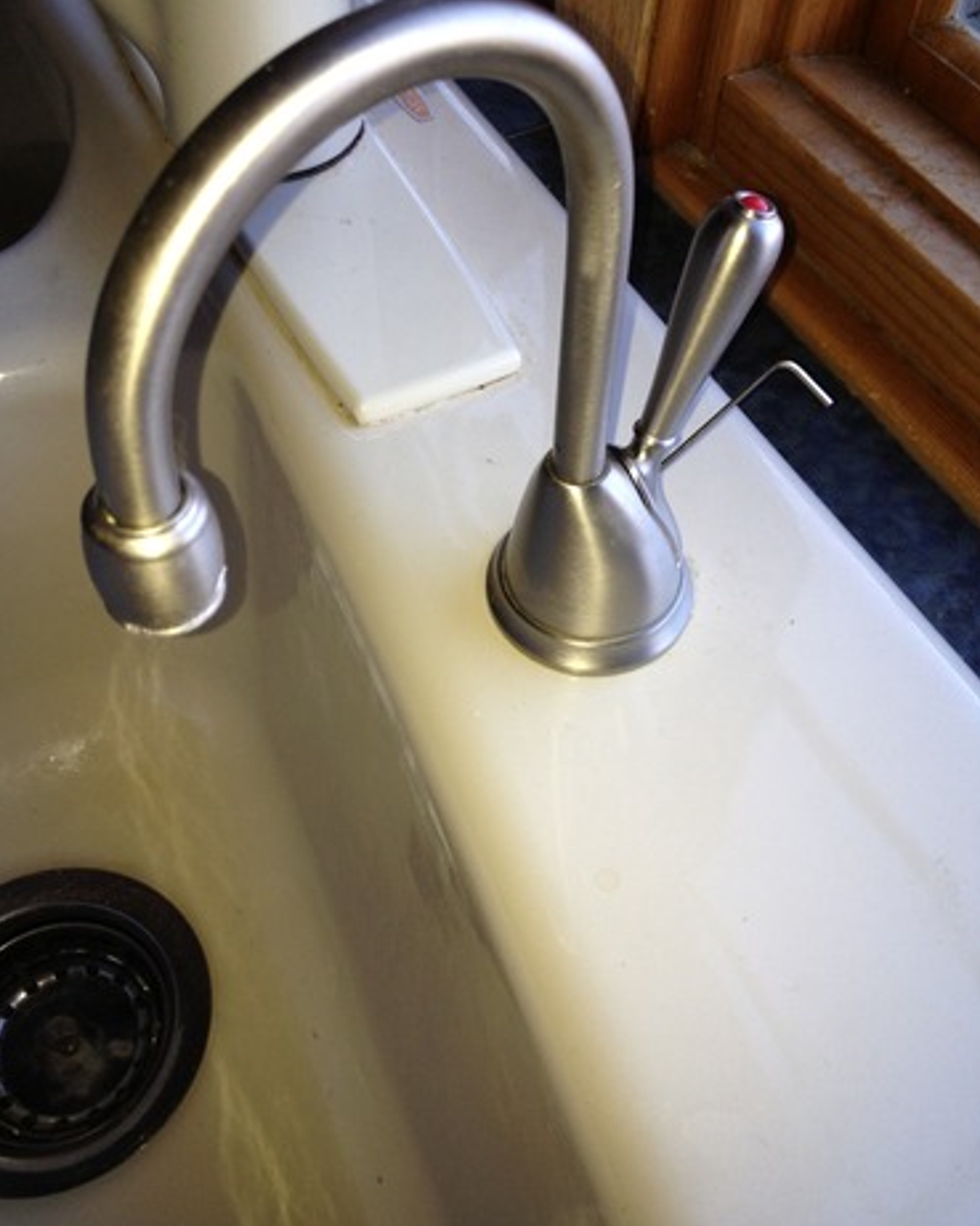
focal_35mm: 37
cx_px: 493
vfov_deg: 49.1
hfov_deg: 40.1
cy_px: 576
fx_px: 1343
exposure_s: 1/80
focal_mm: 4.28
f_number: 2.4
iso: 50
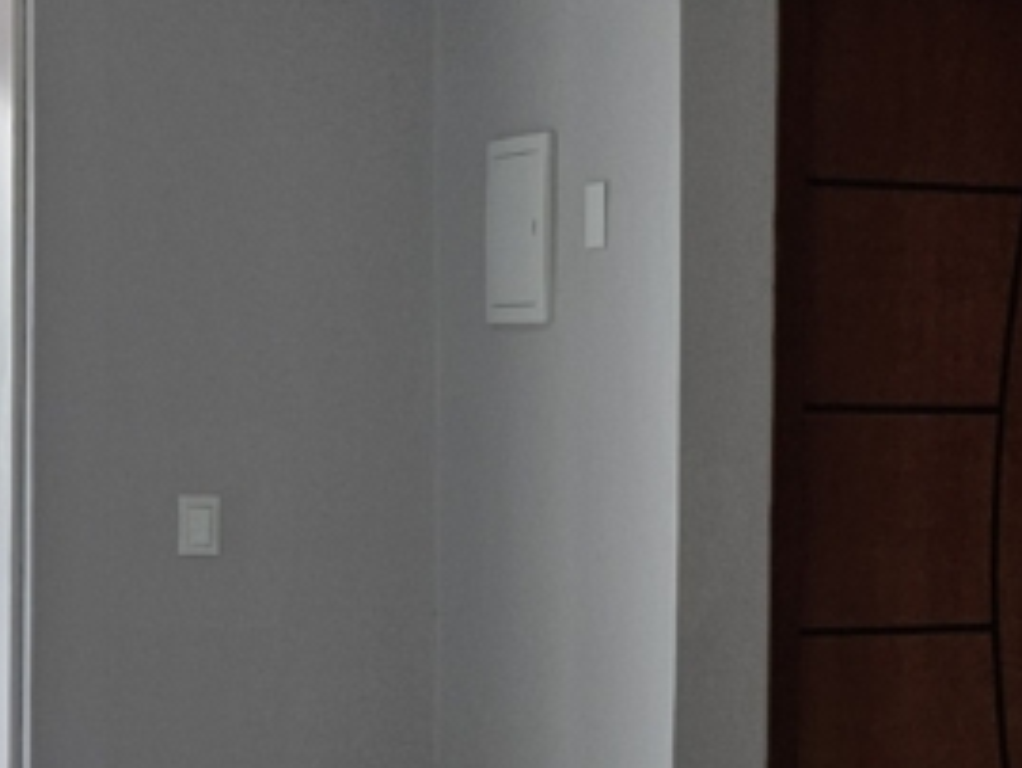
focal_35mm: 100
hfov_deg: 19.5
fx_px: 2954
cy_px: 449
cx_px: 798
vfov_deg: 14.8
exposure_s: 1/207
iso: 80
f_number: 1.8
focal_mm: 5.4
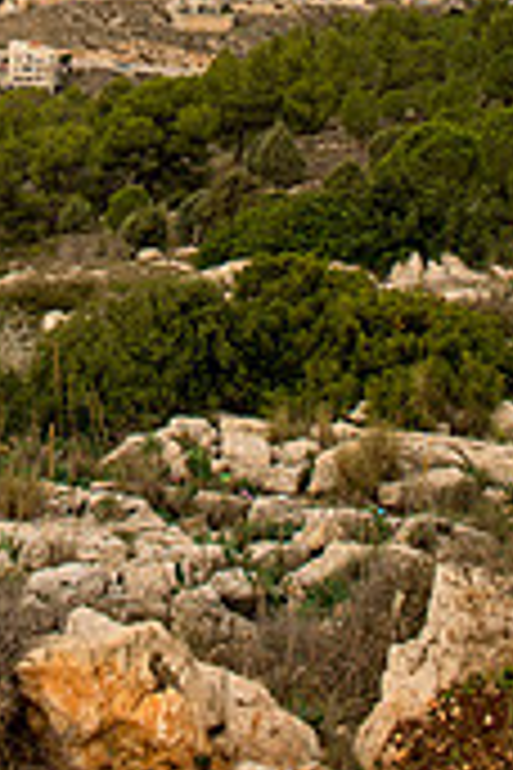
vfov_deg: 27.2
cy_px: -207
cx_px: 27
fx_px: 1347
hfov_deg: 21.0
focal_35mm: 63
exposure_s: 1/640
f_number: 3.5
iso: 100
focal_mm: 24
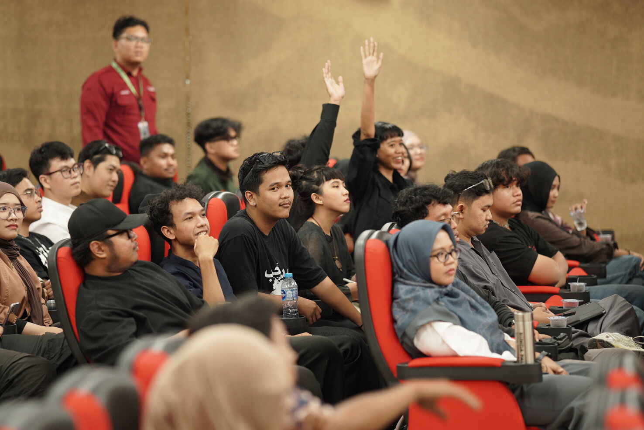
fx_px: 2272
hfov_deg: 16.1
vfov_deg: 10.8
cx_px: 322
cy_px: 215
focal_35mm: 127
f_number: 1.4
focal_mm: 85
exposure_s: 1/100
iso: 500
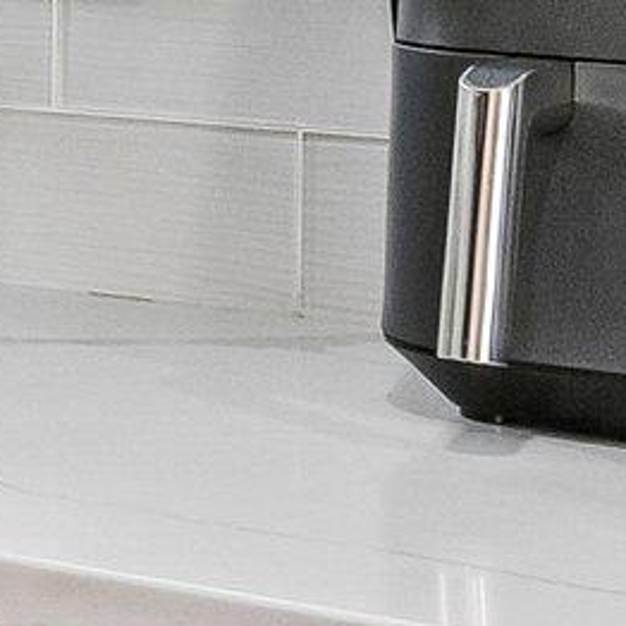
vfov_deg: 8.6
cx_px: -915
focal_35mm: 199
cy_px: -243
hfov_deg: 8.1
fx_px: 4072
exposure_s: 1/60
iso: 400
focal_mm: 20
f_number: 5.6
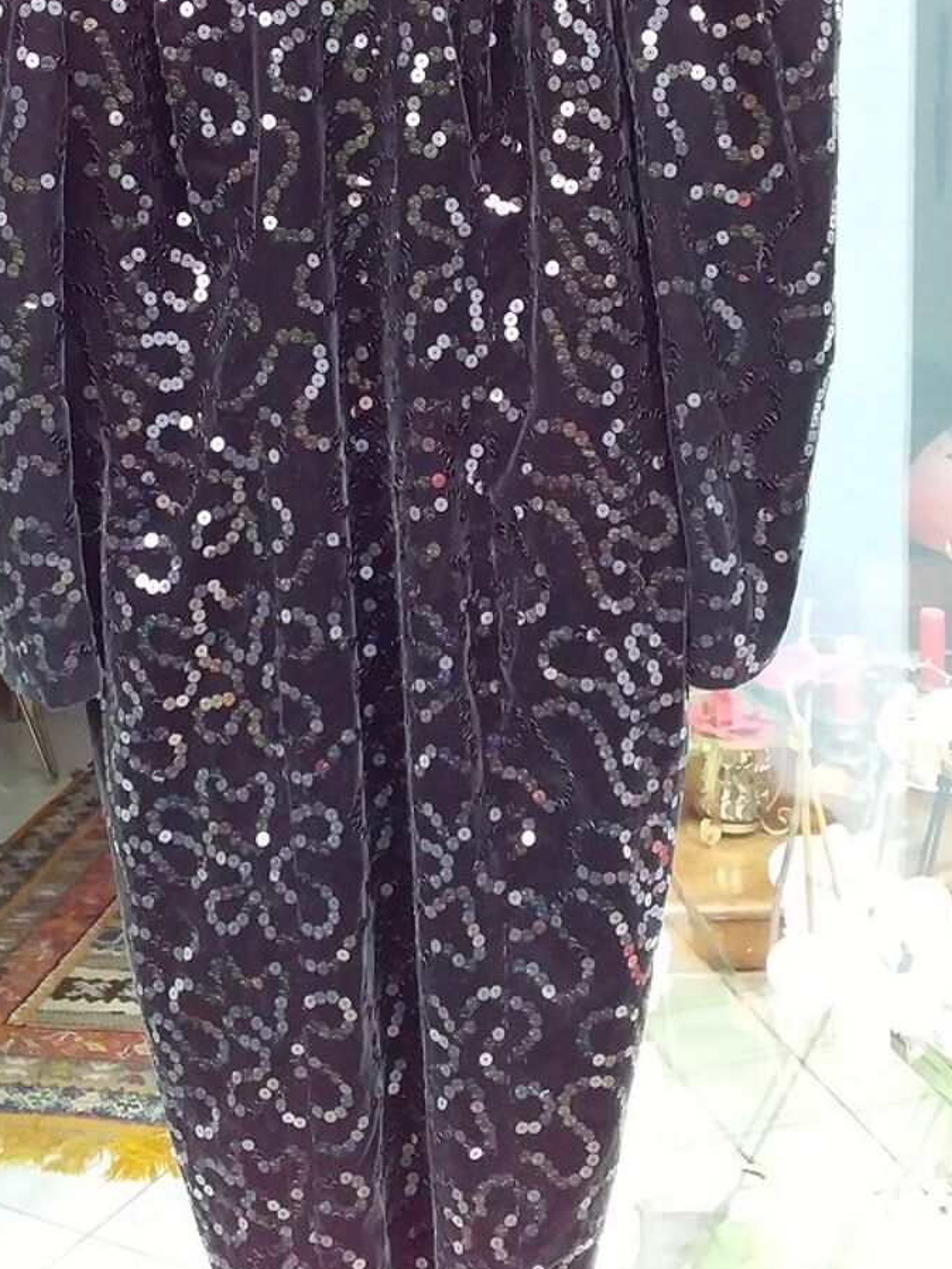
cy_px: 491
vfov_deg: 41.0
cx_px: 510
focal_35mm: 46
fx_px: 1686
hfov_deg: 31.5
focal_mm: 3.3
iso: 250
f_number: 2.2
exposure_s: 1/25
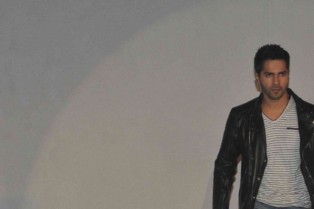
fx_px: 1472
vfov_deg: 8.1
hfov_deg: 12.1
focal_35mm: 169
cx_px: 272
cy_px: 209
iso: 1000
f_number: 10
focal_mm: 52
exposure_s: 1/200
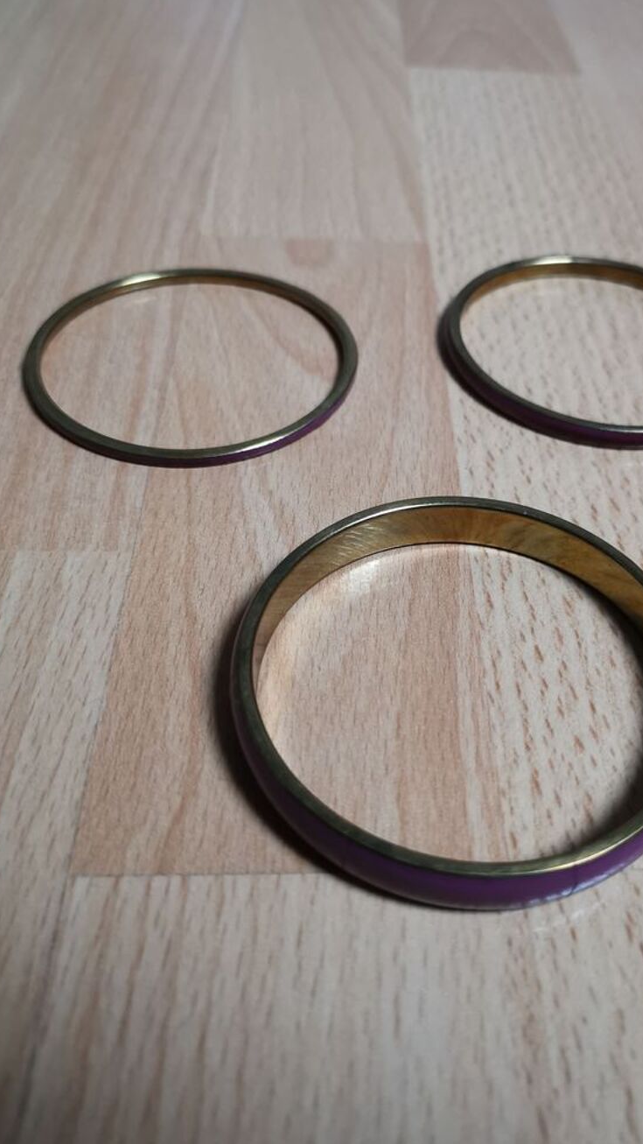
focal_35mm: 30
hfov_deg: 38.7
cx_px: 401
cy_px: 567
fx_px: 909
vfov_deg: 64.3
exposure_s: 1/50
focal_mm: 5.58
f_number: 1.8
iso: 320
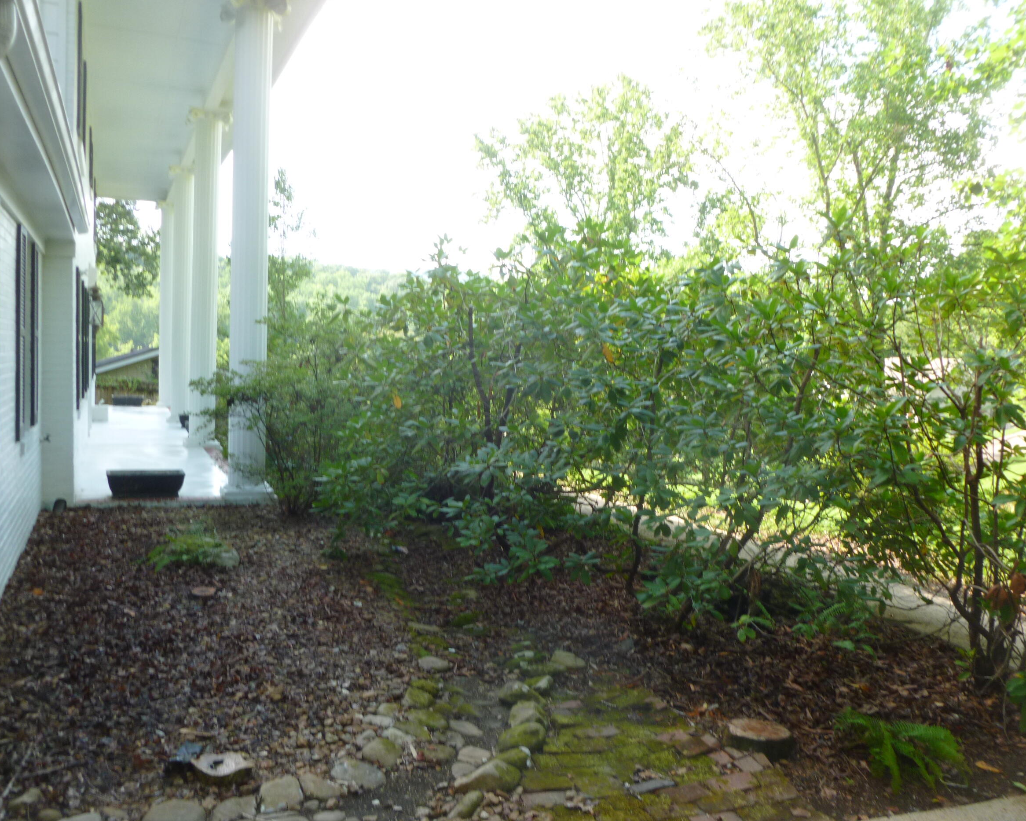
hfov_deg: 58.8
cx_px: 496
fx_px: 911
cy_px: 421
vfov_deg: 48.5
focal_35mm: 30
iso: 100
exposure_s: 1/60
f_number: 3.3
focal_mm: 5
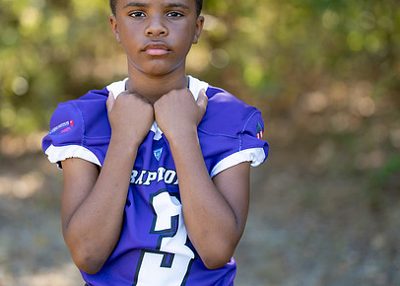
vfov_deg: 16.4
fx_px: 988
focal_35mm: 87
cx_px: 186
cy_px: 113
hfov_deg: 22.9
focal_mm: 50
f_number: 1.2
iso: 100
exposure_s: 1/1250
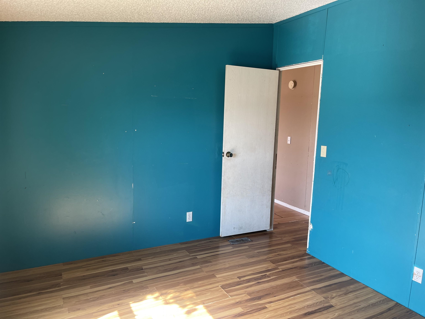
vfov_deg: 54.9
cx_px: 212
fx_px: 307
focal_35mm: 25
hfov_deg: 69.4
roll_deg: -3.1
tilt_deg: -9.6
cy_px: 160
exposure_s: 1/121
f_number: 1.6
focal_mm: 5.1
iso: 64
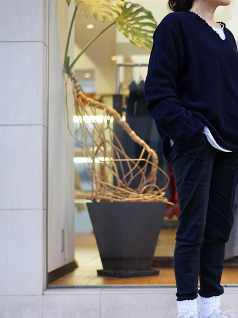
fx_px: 733
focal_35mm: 80
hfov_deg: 18.3
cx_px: 177
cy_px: 160
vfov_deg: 24.4
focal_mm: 55
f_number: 1.8
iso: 100
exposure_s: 1/60
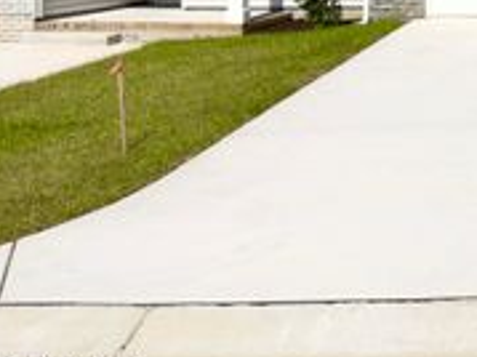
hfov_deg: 25.5
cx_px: 600
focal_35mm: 67
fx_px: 923
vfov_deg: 20.3
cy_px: -87
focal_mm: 6.76
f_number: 1.78
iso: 100
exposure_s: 1/22222
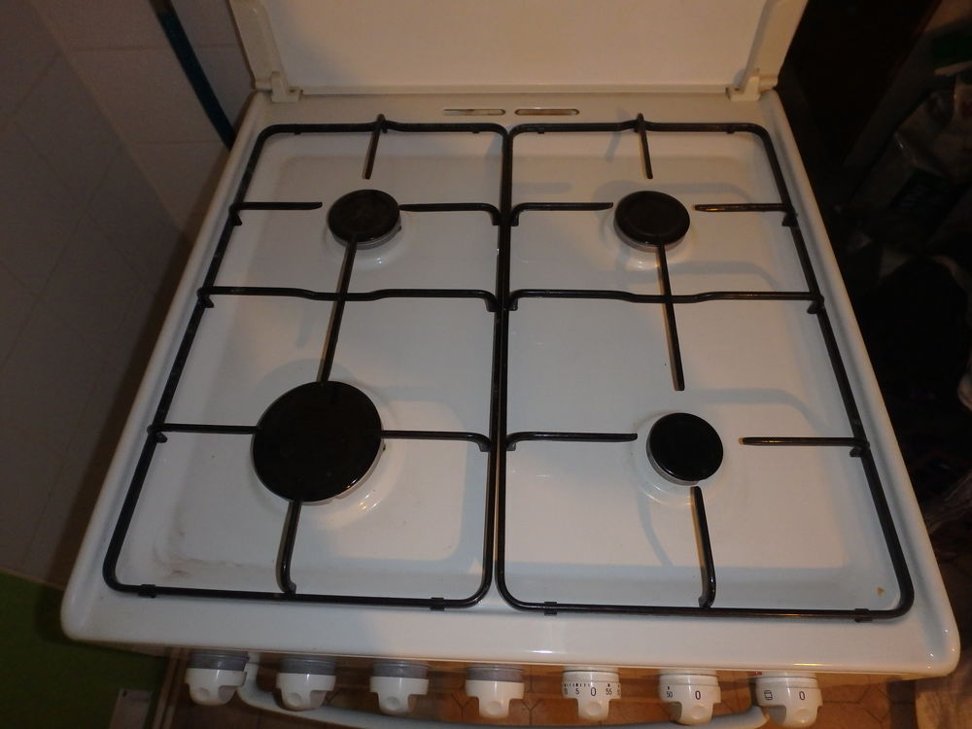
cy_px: 364
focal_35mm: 21
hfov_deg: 79.0
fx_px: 590
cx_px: 486
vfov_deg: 63.4
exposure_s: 1/30
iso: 400
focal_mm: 3.7
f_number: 3.5
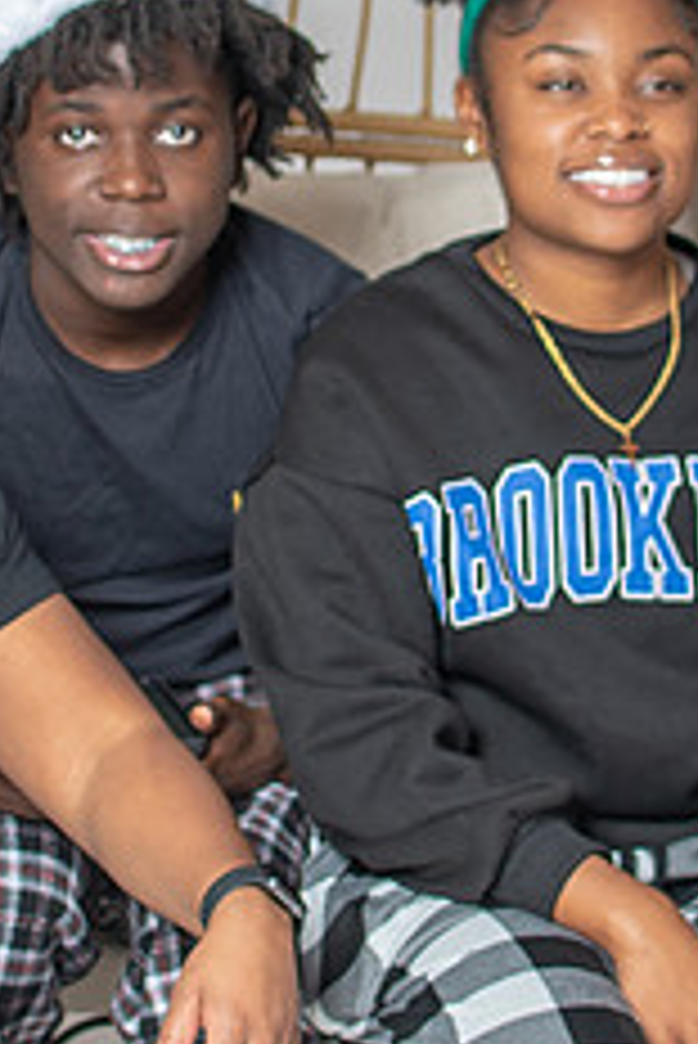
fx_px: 4385
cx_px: 278
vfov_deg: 13.5
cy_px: 238
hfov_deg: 9.1
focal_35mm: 151
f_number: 3.2
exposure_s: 1/250
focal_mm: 35
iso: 100
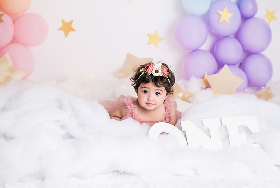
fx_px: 391
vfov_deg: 27.0
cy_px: 94
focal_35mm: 50
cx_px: 141
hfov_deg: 39.4
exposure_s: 1/200
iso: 200
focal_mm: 50
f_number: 3.5
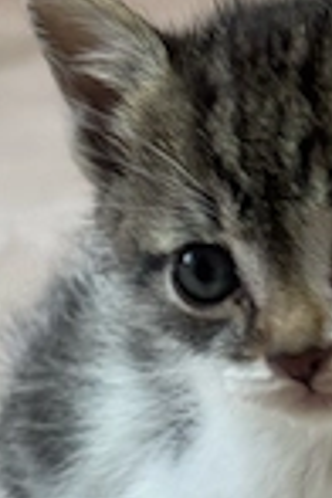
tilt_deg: -18.5
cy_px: 335
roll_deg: +5.6
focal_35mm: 136
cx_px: 329
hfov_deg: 10.0
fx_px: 1881
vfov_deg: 15.0
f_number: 1.78
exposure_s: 1/50
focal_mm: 6.76
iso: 100
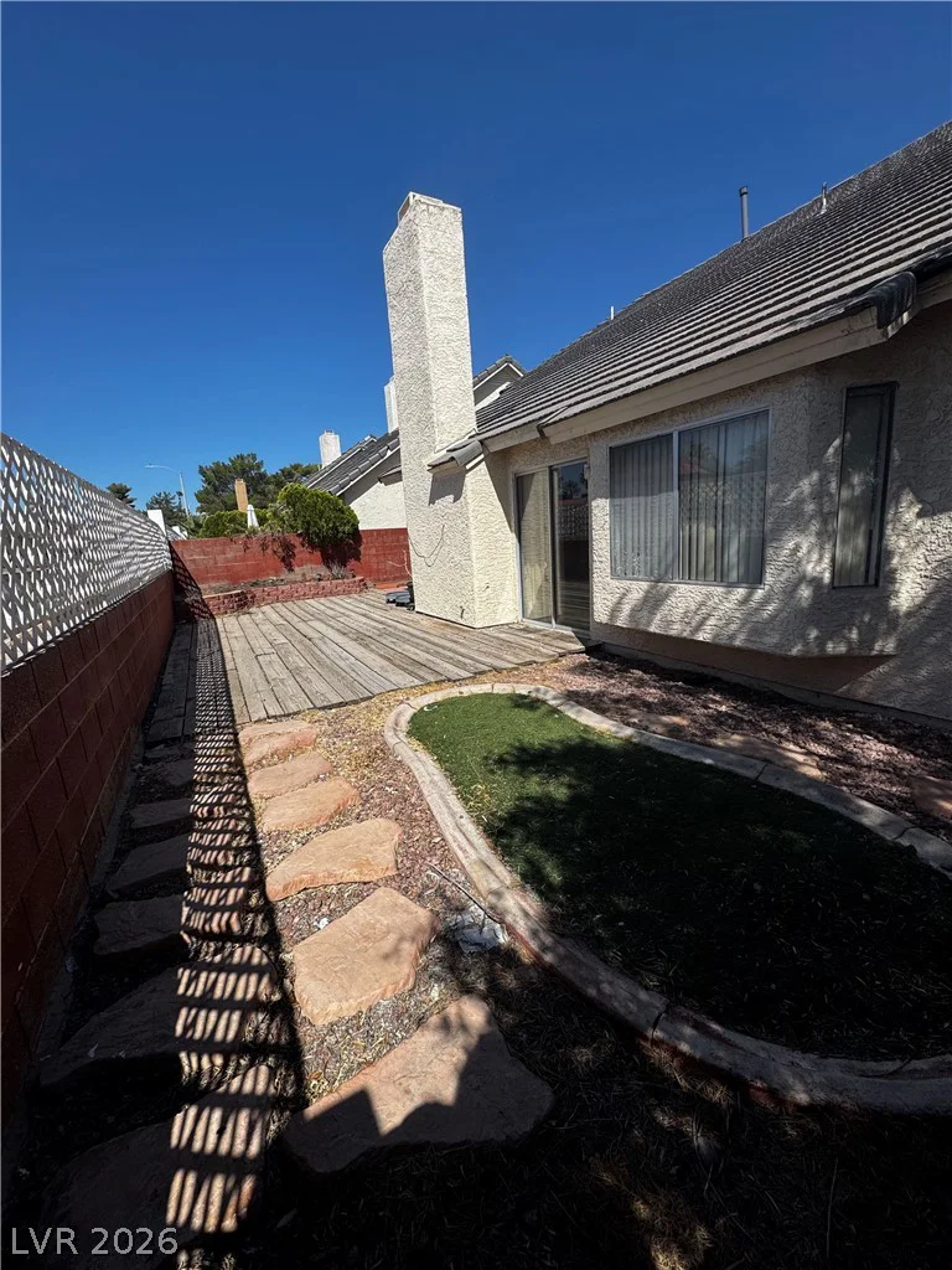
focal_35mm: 14
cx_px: 476
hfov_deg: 85.7
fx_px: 513
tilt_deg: -10.8
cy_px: 635
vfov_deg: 102.1
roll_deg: +4.5
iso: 50
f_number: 2.2
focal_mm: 2.22
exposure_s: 1/3906
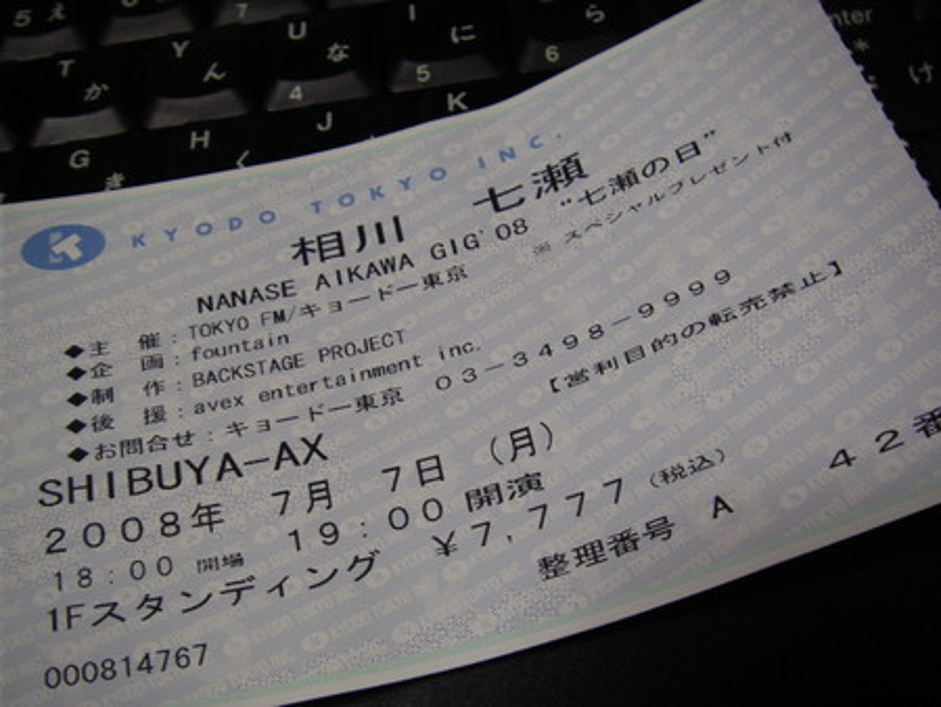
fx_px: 1034
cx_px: 470
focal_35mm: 38
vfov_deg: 37.8
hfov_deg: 49.0
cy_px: 354
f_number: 3.3
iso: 160
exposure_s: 1/30
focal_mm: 6.3
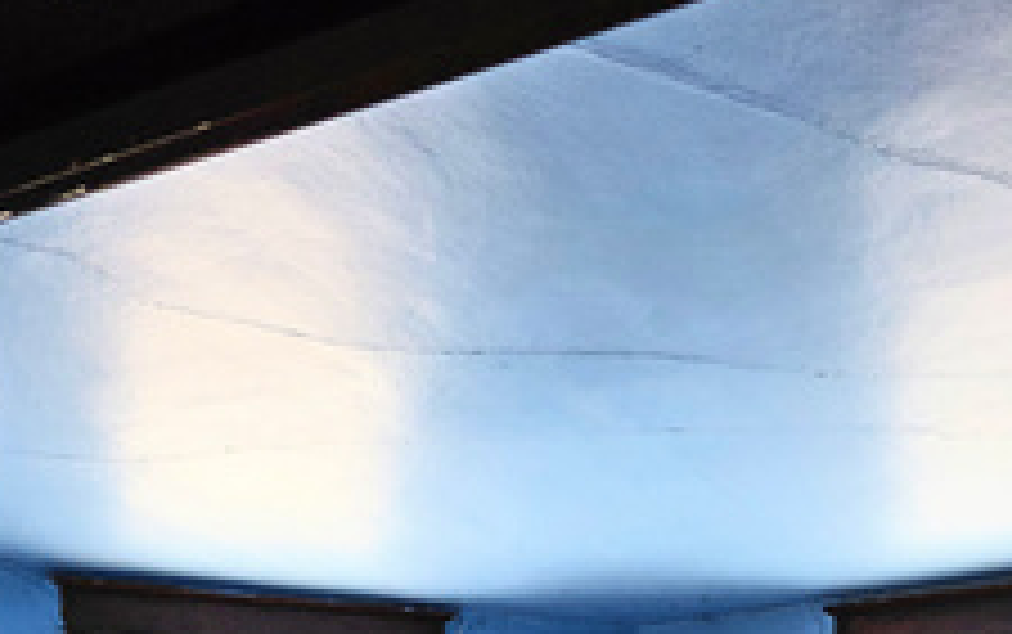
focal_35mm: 52
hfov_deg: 38.7
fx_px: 1435
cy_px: 1021
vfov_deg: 20.3
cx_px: 603
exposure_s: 1/359
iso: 40
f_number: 1.7
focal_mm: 6.3
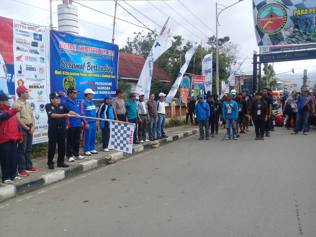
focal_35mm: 31
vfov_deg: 45.4
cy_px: 118
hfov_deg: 58.4
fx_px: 283
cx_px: 158
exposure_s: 1/799
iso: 50
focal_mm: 3.3
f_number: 2.2
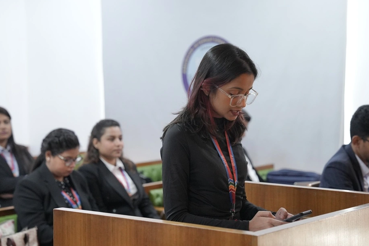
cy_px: 141
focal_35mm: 92
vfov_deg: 14.9
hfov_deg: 22.1
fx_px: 943
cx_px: 203
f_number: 3.2
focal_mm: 70
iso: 4000
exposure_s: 1/160
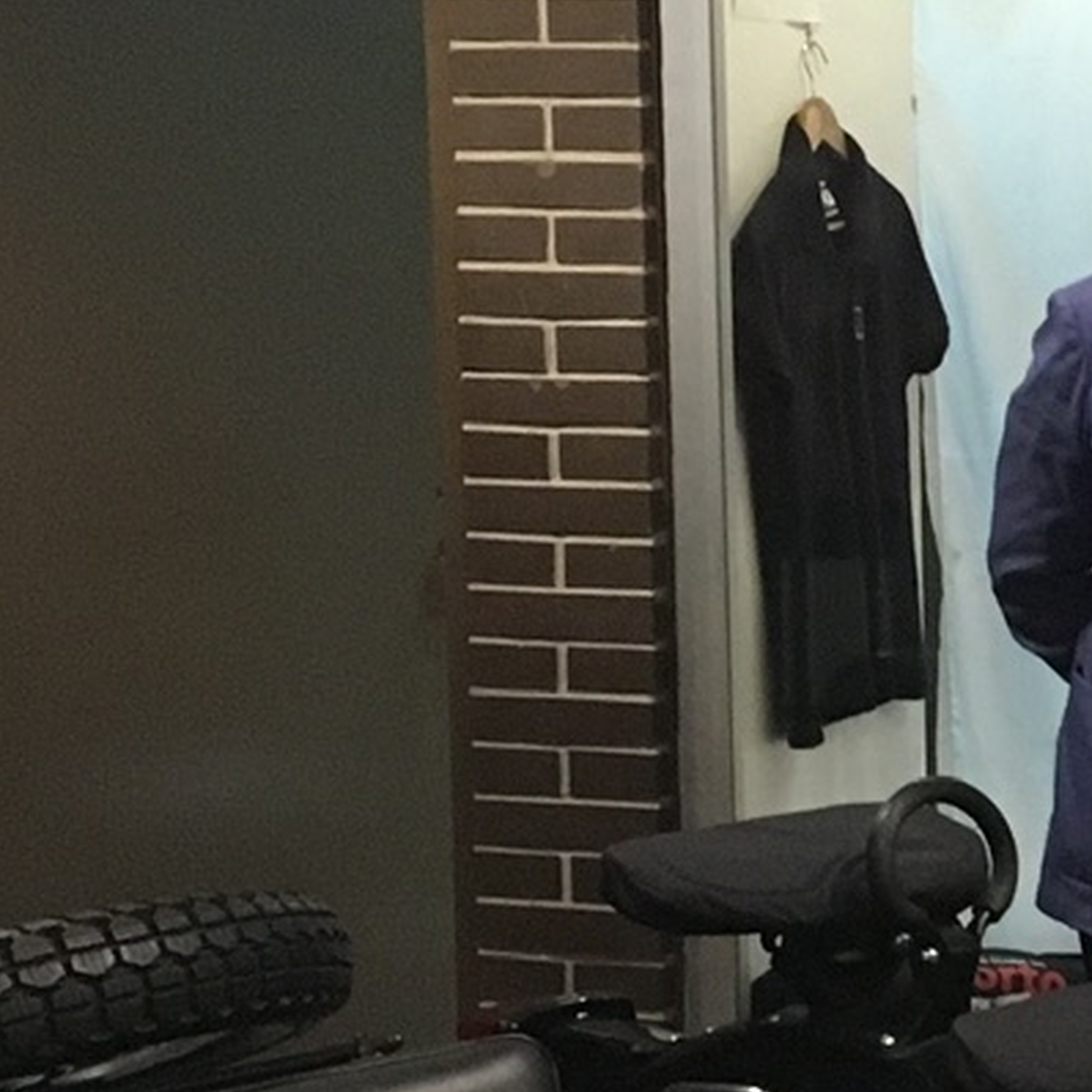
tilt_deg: -6.5
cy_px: 757
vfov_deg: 13.2
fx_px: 4711
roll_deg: +0.6
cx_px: 1800
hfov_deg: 12.4
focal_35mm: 132
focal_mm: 4.15
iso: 200
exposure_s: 1/20
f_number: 2.2
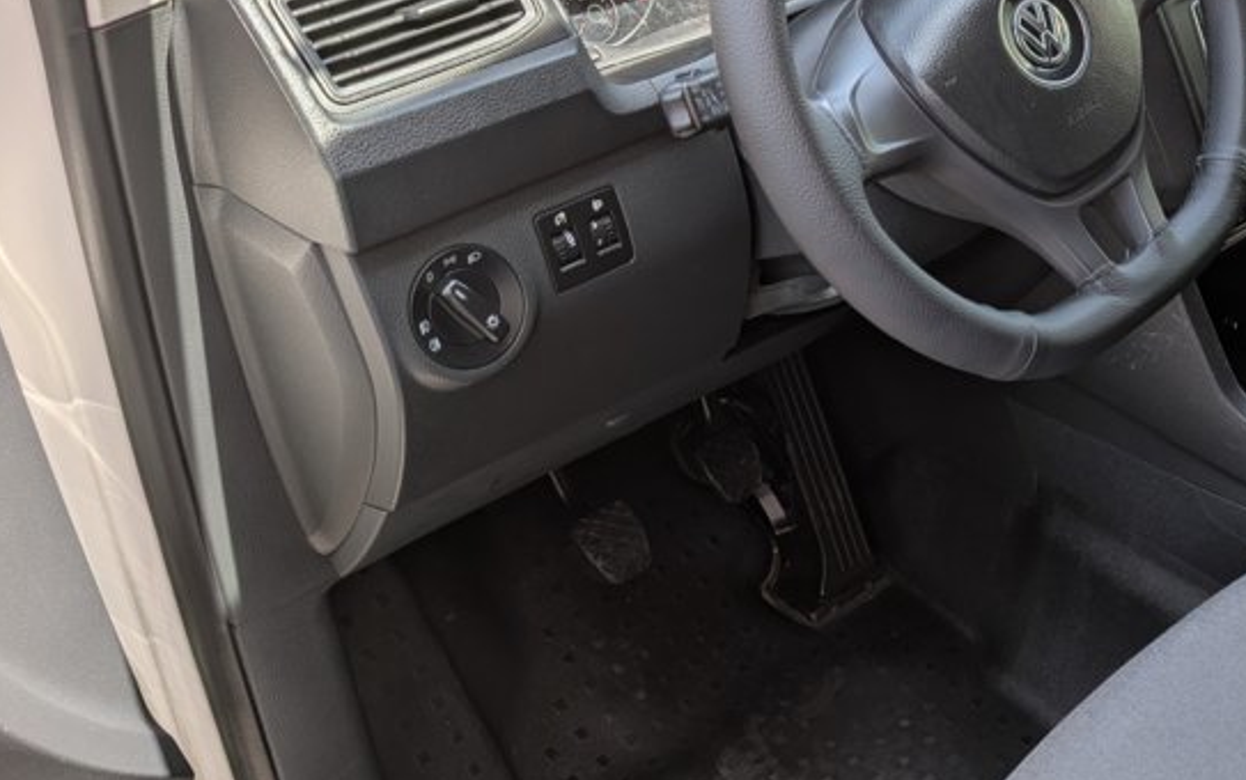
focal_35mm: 48
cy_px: 391
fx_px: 1631
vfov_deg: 26.9
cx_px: 1056
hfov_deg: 39.6
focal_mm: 6.9
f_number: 1.68
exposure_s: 1/180
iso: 18
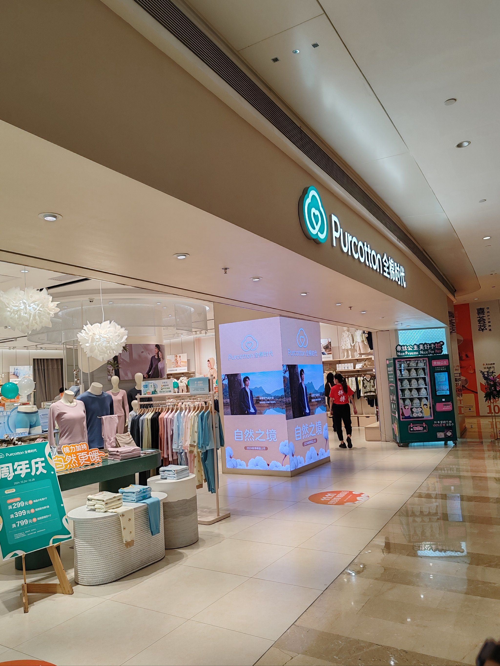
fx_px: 520
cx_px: 250
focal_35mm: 27
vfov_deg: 65.3
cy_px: 333
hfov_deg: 51.4
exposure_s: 1/100
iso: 64
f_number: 1.9
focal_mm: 6.12
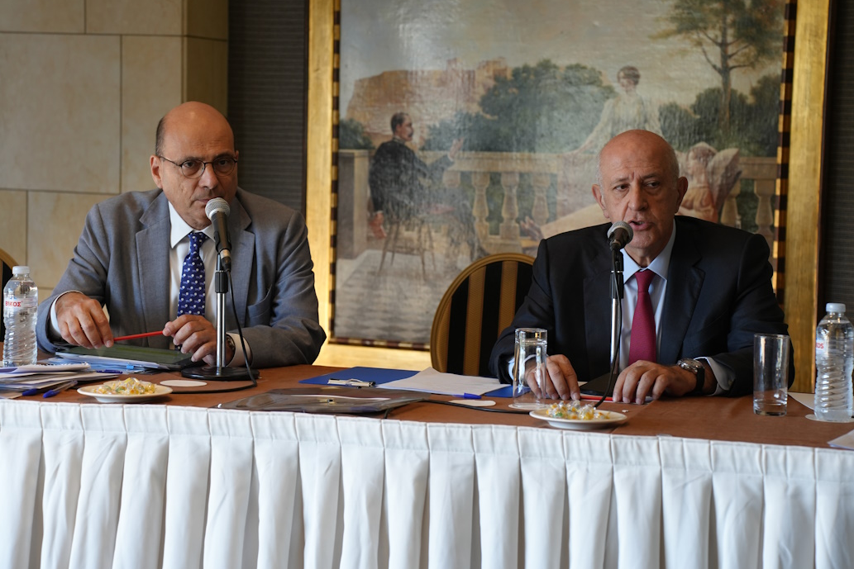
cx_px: 417
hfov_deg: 25.7
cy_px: 255
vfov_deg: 17.3
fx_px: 1874
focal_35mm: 79
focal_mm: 68
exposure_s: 1/160
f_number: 4
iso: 800
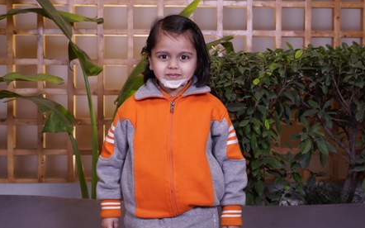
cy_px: 106
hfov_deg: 33.0
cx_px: 183
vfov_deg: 20.9
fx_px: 617
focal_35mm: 62
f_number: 4.5
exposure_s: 1/125
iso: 500
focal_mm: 40
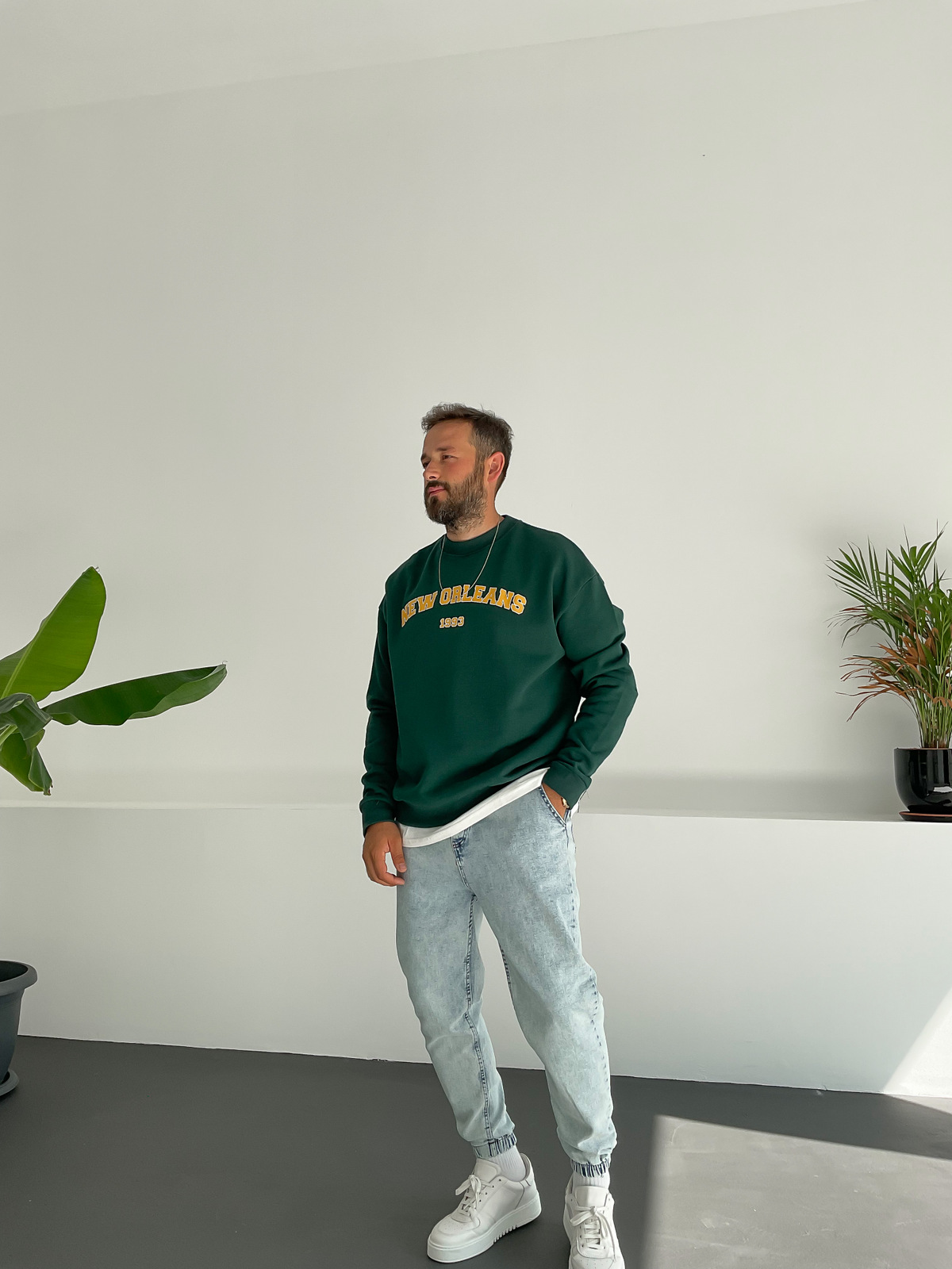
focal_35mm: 29
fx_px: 1063
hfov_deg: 48.2
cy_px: 634
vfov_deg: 61.7
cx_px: 476
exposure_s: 1/350
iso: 16
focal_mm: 3
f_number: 1.8
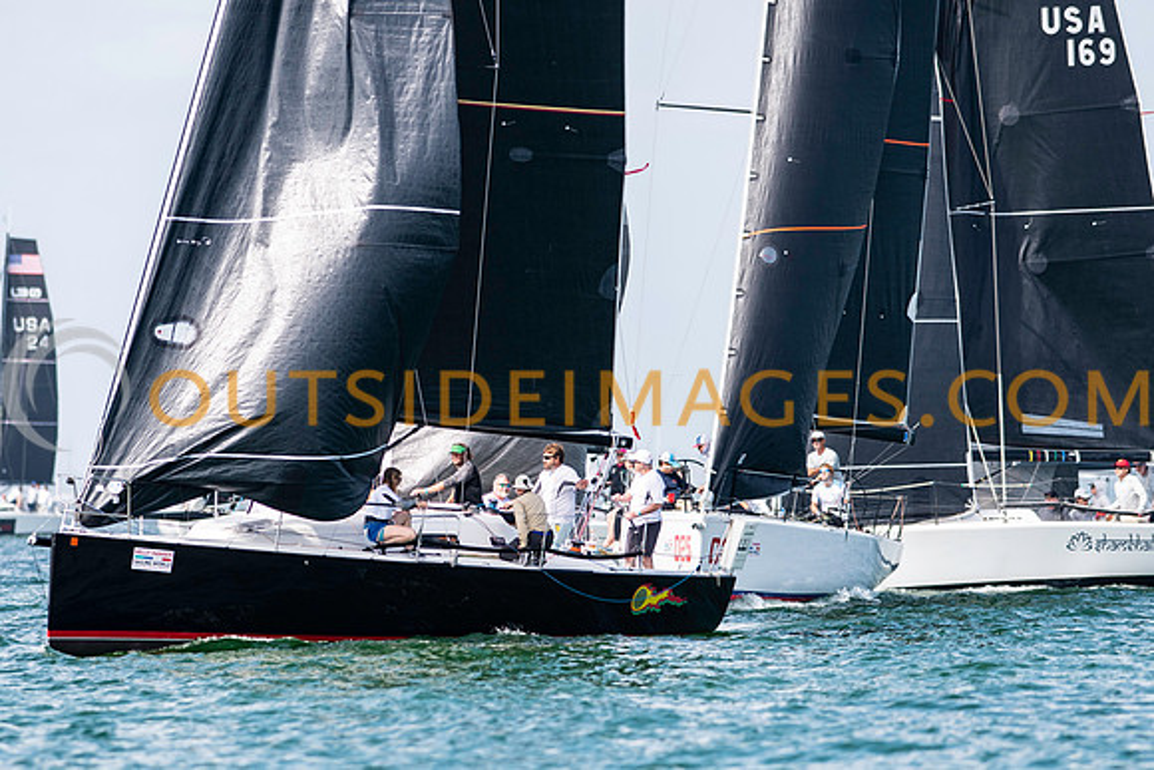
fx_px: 16195
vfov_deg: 2.7
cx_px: 520
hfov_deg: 4.1
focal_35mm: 505
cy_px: 423
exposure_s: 1/1600
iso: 200
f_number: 5
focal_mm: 300
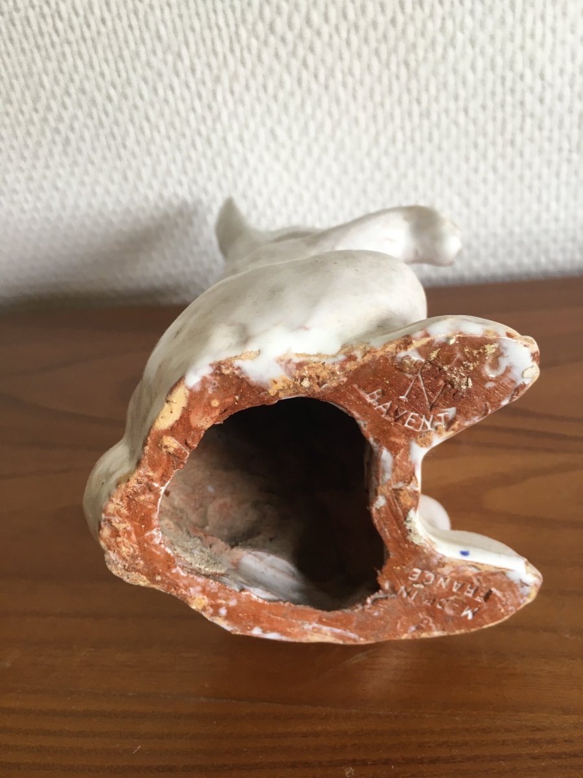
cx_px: 292
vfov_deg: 61.7
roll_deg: +10.7
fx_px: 651
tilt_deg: -34.1
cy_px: 389
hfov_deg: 48.2
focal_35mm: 29
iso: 32
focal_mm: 4.15
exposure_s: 1/33
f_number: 2.2
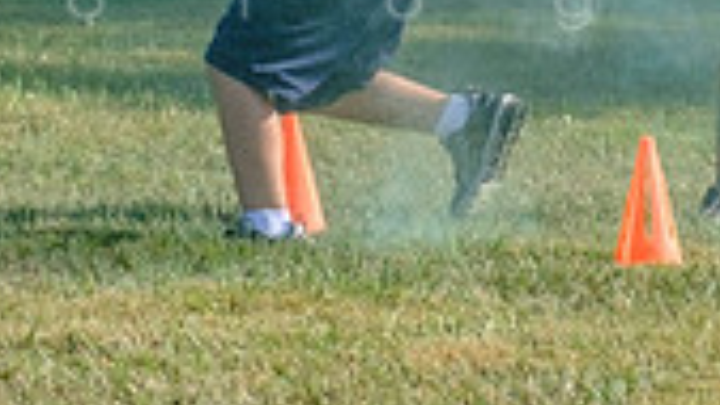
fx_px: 9754
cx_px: 573
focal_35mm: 511
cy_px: -221
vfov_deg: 2.4
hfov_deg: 4.2
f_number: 2.8
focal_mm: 47
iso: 200
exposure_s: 1/2000
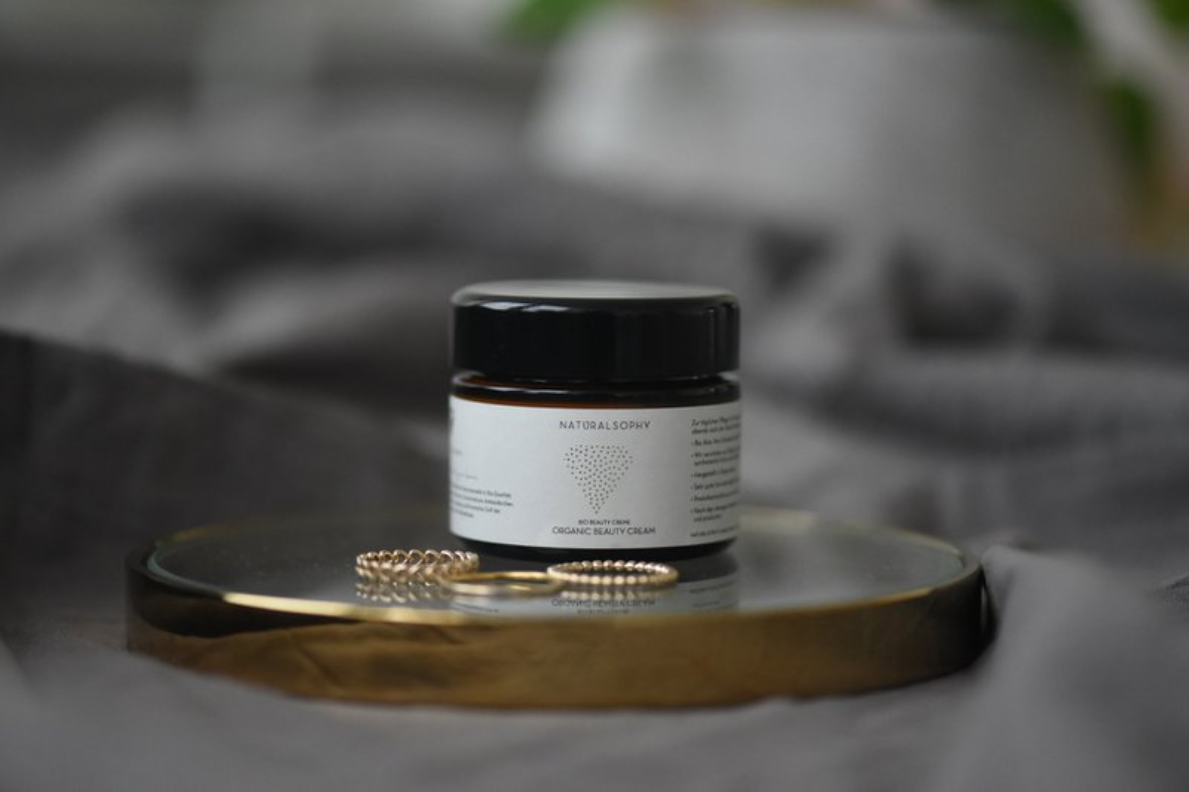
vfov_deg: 13.0
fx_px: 3467
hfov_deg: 19.5
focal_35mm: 105
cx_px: 594
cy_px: 396
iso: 3200
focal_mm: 105
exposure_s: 1/640
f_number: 3.2
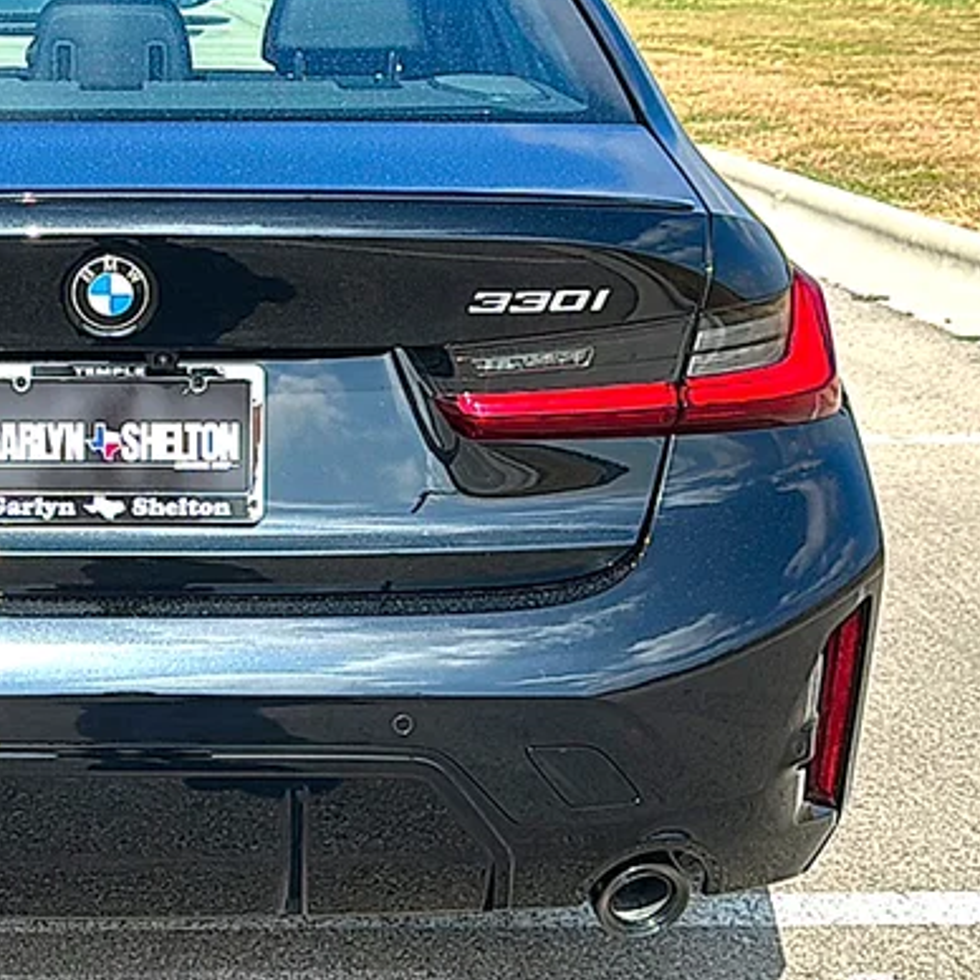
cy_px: 421
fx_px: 1890
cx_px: 116
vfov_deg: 29.0
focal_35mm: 59
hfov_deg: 28.1
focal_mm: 6.86
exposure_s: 1/4386
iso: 80
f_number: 1.78
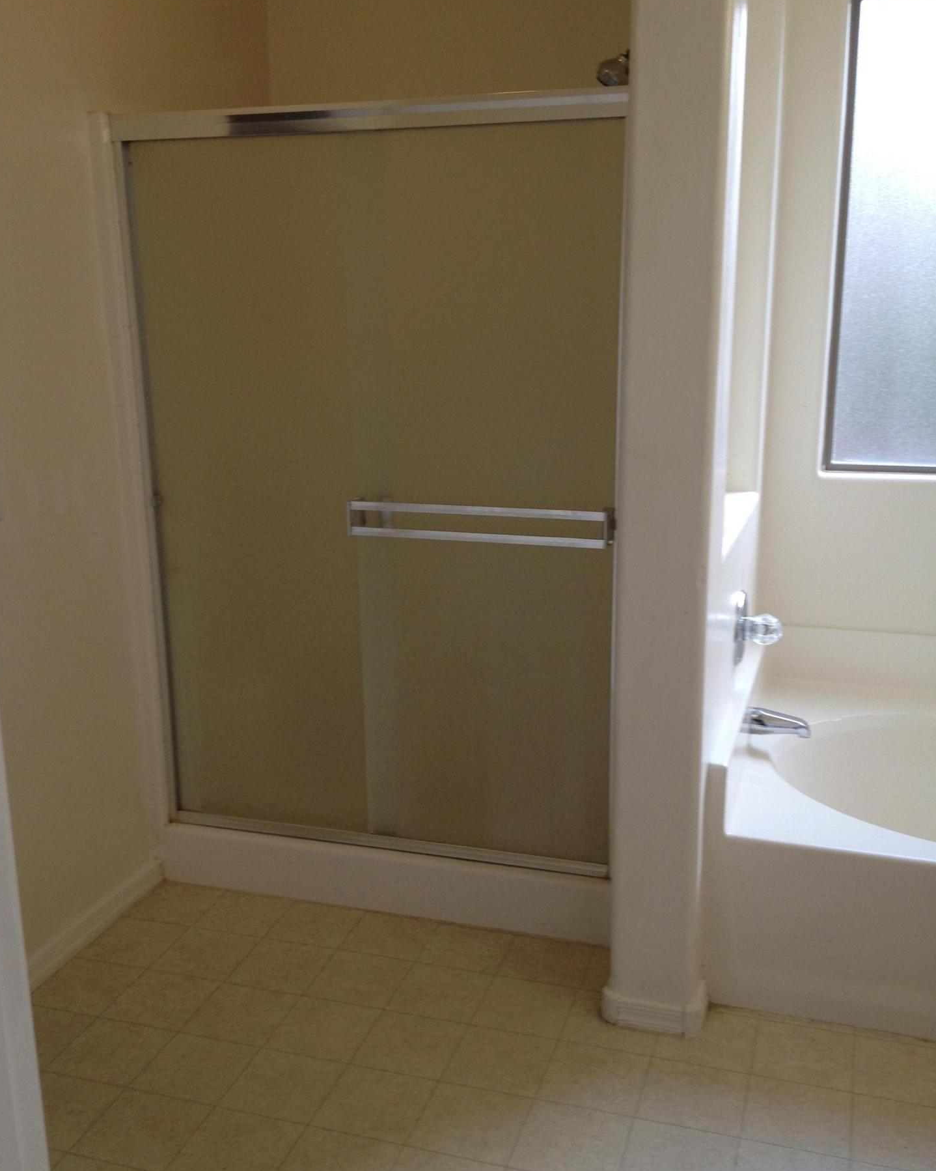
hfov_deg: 39.2
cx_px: 460
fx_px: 1316
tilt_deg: -18.9
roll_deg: +2.0
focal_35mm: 38
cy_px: 579
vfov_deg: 47.9
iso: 50
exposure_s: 1/120
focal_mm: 4.28
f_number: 2.4
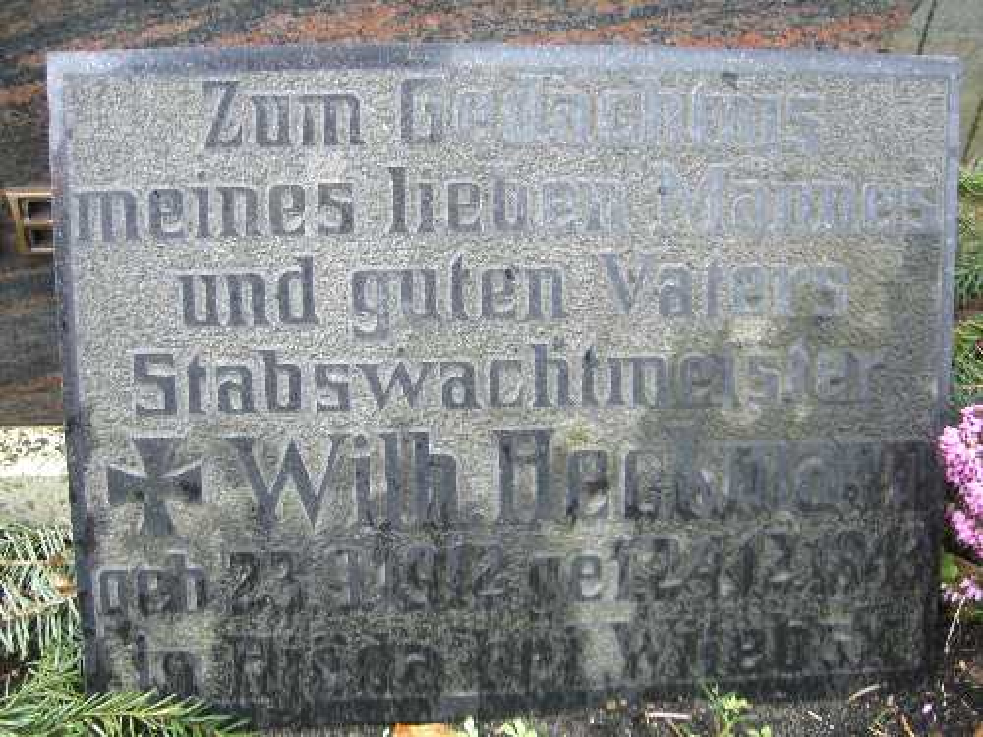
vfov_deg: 37.7
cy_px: 368
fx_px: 1079
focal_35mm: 38
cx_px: 492
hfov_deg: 49.0
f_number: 2.7
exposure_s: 1/60
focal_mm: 6.2
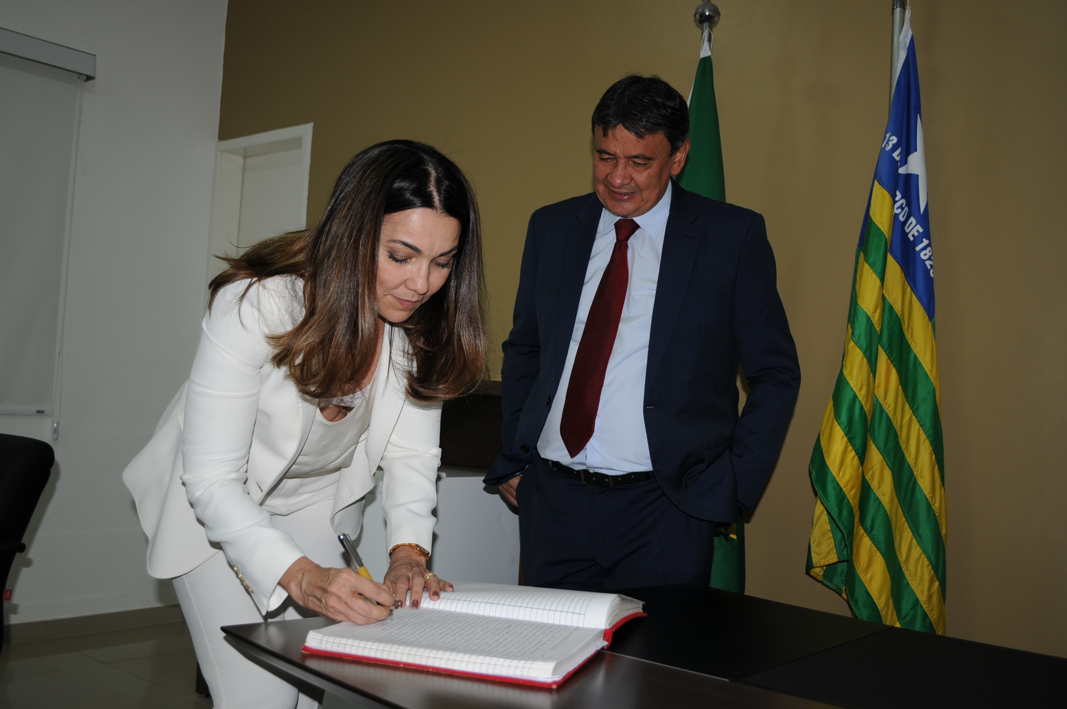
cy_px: 354
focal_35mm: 36
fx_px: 1066
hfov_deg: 53.2
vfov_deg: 36.8
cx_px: 534
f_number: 4
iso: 200
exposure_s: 1/80
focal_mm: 24
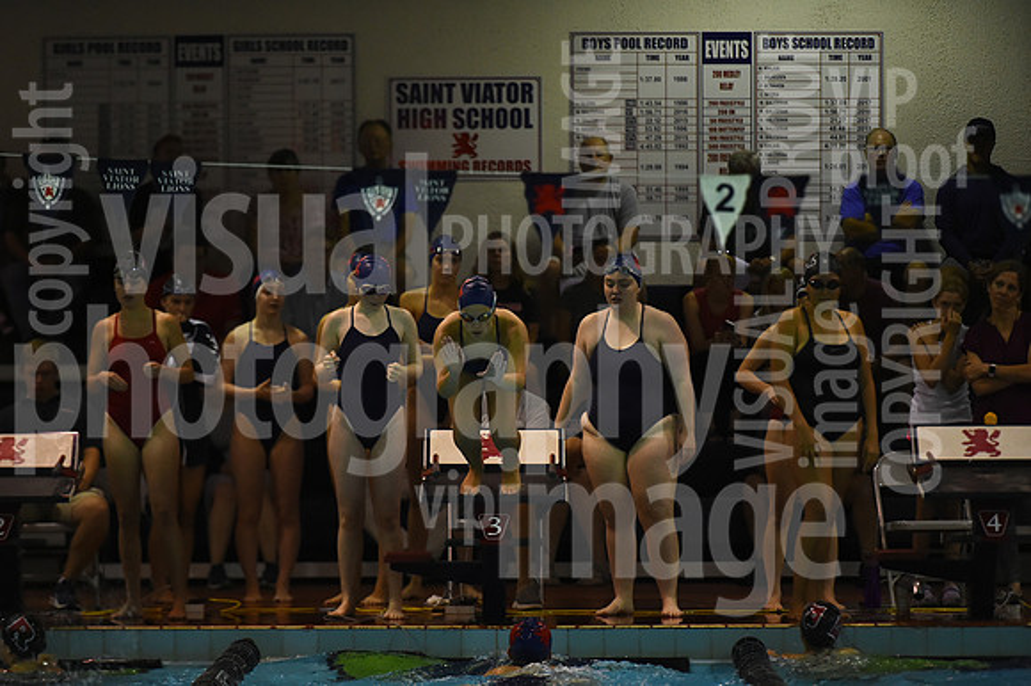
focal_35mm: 200
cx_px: 516
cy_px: 343
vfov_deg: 6.9
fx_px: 5724
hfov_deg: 10.3
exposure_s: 1/1000
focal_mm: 200
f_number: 2.8
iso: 6400
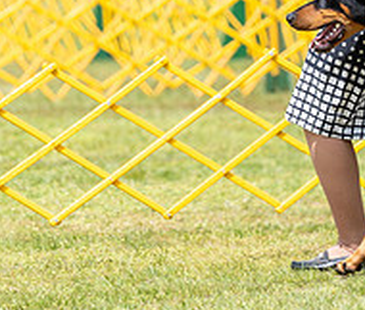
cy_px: -26
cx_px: 319
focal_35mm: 593
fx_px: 6557
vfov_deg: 2.7
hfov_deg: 3.2
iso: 100
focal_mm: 179
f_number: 4.5
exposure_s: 1/640
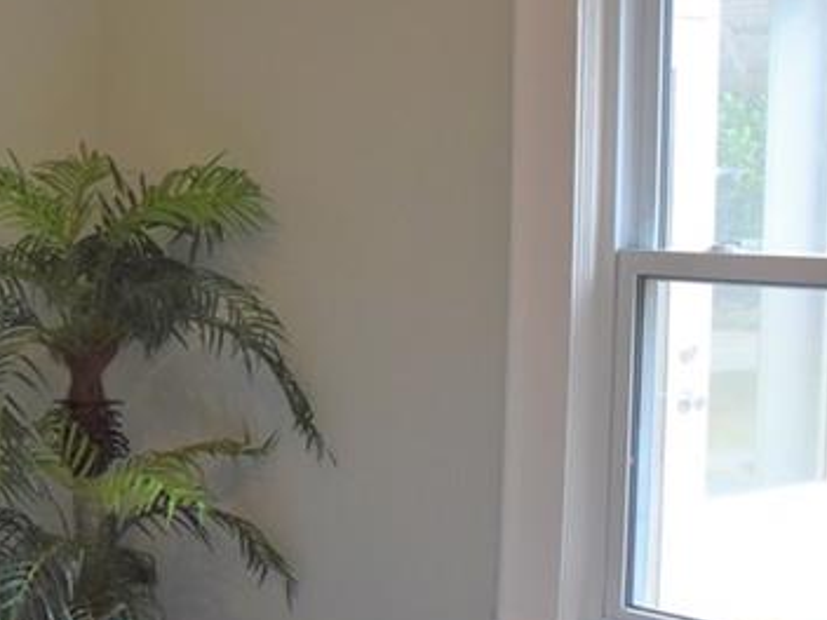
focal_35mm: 84
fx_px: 2007
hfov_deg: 21.4
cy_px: 366
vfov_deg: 17.6
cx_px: -209
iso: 800
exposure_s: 1/160
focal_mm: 20
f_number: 3.5
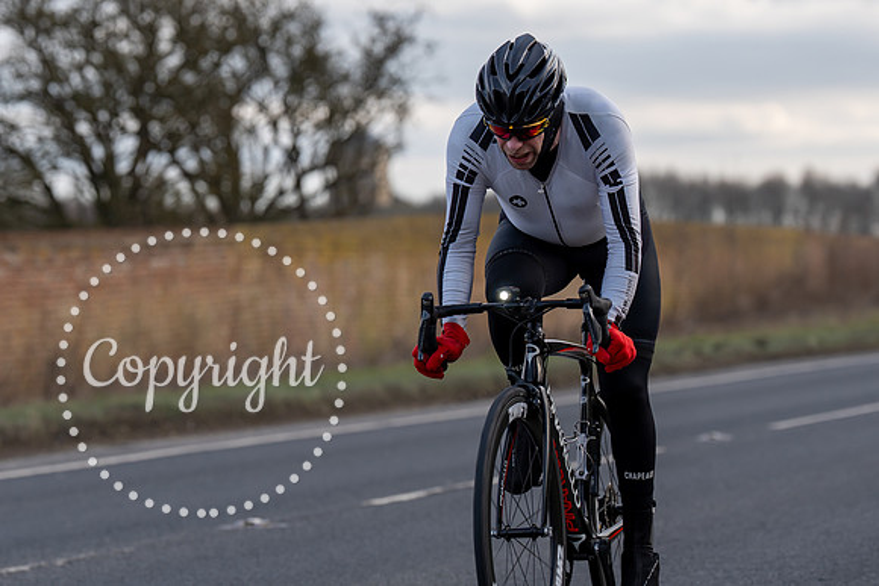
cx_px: 465
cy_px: 196
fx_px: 4231
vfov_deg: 7.9
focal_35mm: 173
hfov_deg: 11.9
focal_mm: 130
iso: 160
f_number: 4
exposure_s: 1/800
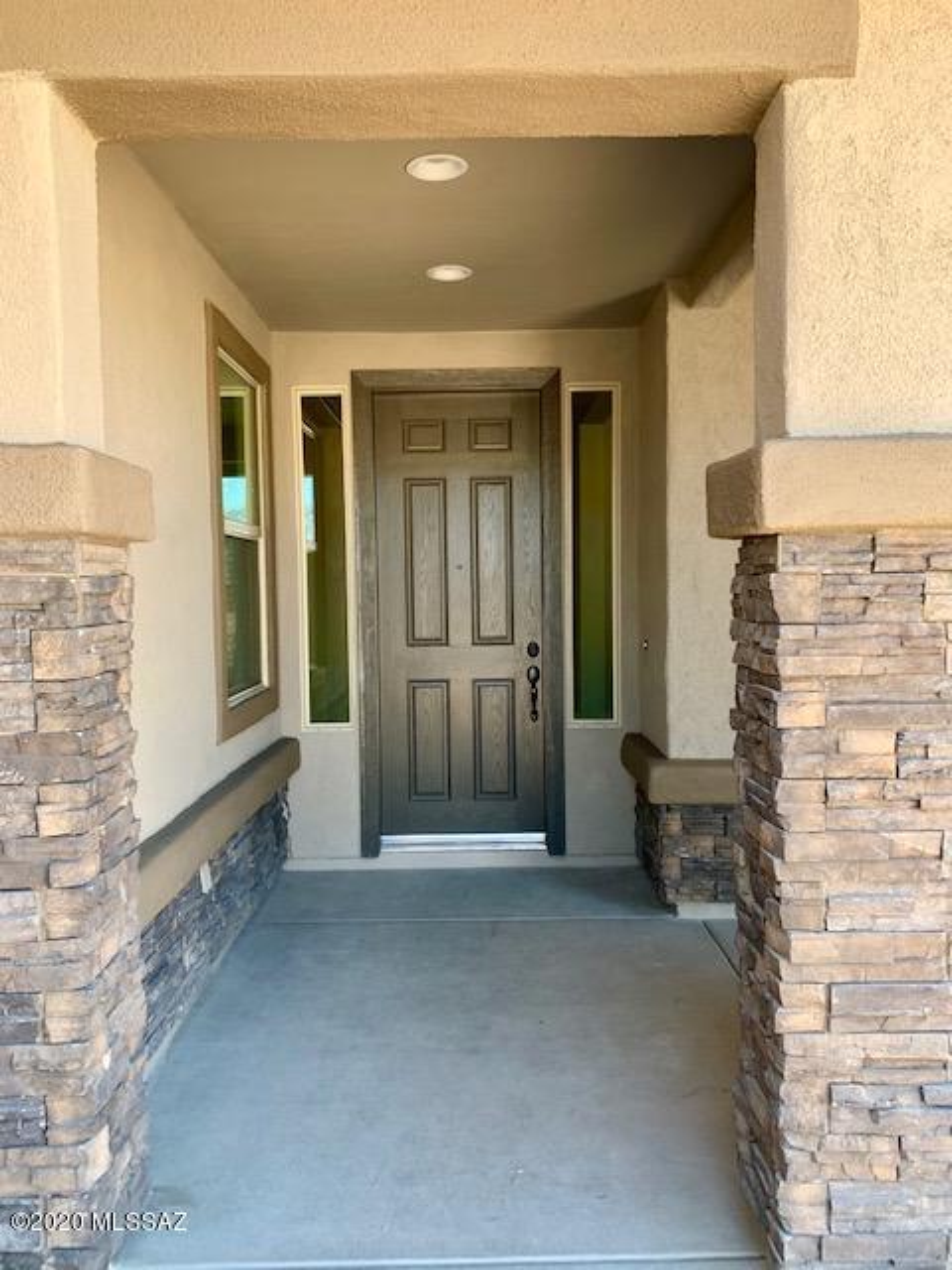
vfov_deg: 67.3
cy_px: 635
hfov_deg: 53.1
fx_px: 953
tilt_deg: -1.7
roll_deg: +0.7
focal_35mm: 26
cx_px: 476
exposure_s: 1/121
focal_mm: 4.25
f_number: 1.8
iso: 40
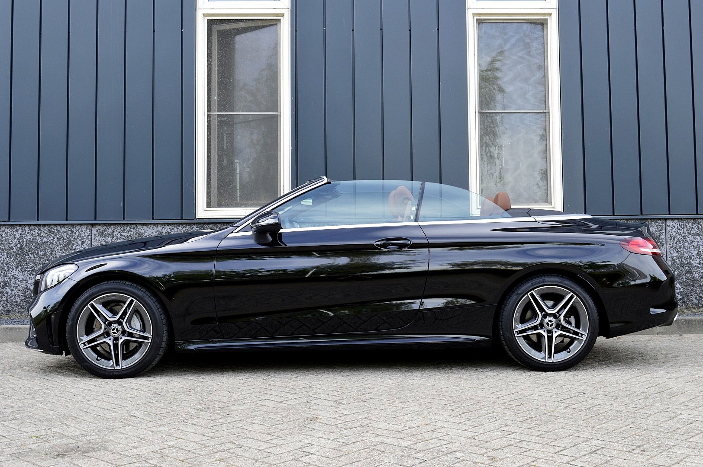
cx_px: 352
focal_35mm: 40
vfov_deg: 33.0
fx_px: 790
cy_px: 234
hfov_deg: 48.0
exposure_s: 1/125
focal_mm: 27
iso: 400
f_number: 9
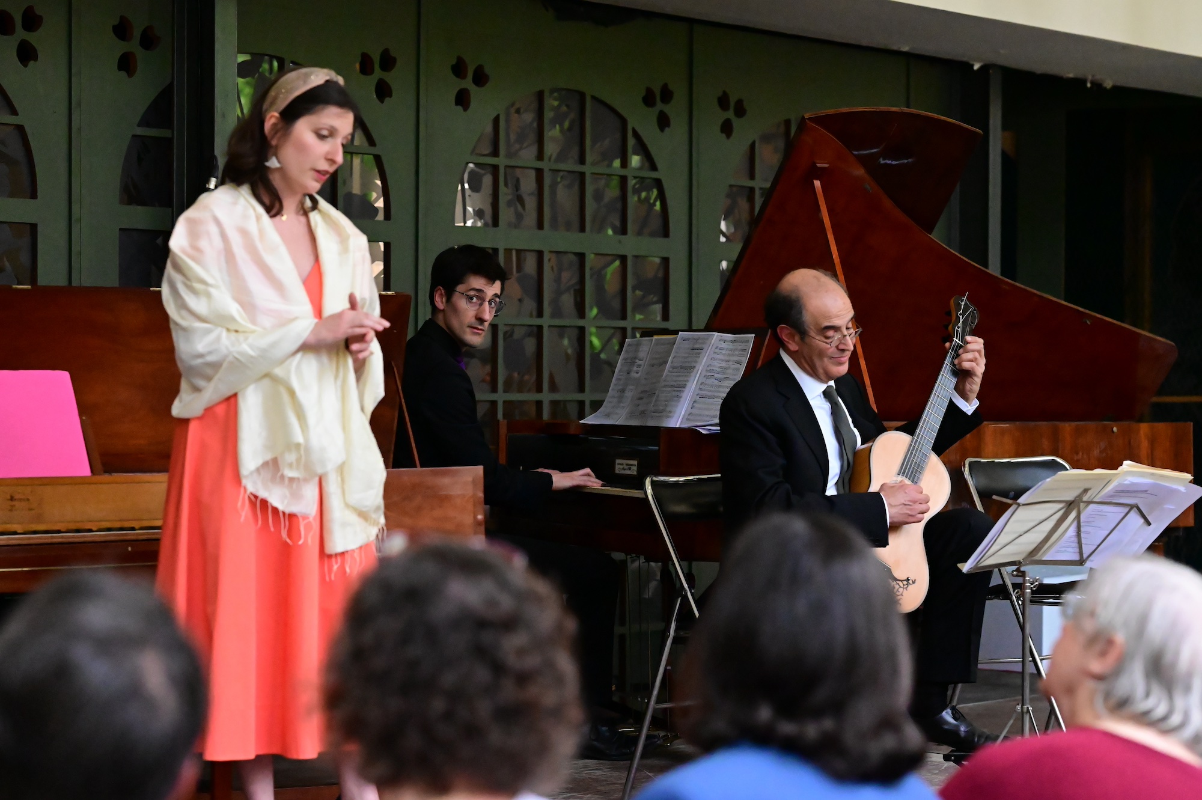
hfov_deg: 23.9
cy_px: 400
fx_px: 2836
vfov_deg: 16.1
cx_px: 601
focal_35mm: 85
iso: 20000
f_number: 3.5
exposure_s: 1/8000
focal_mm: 85
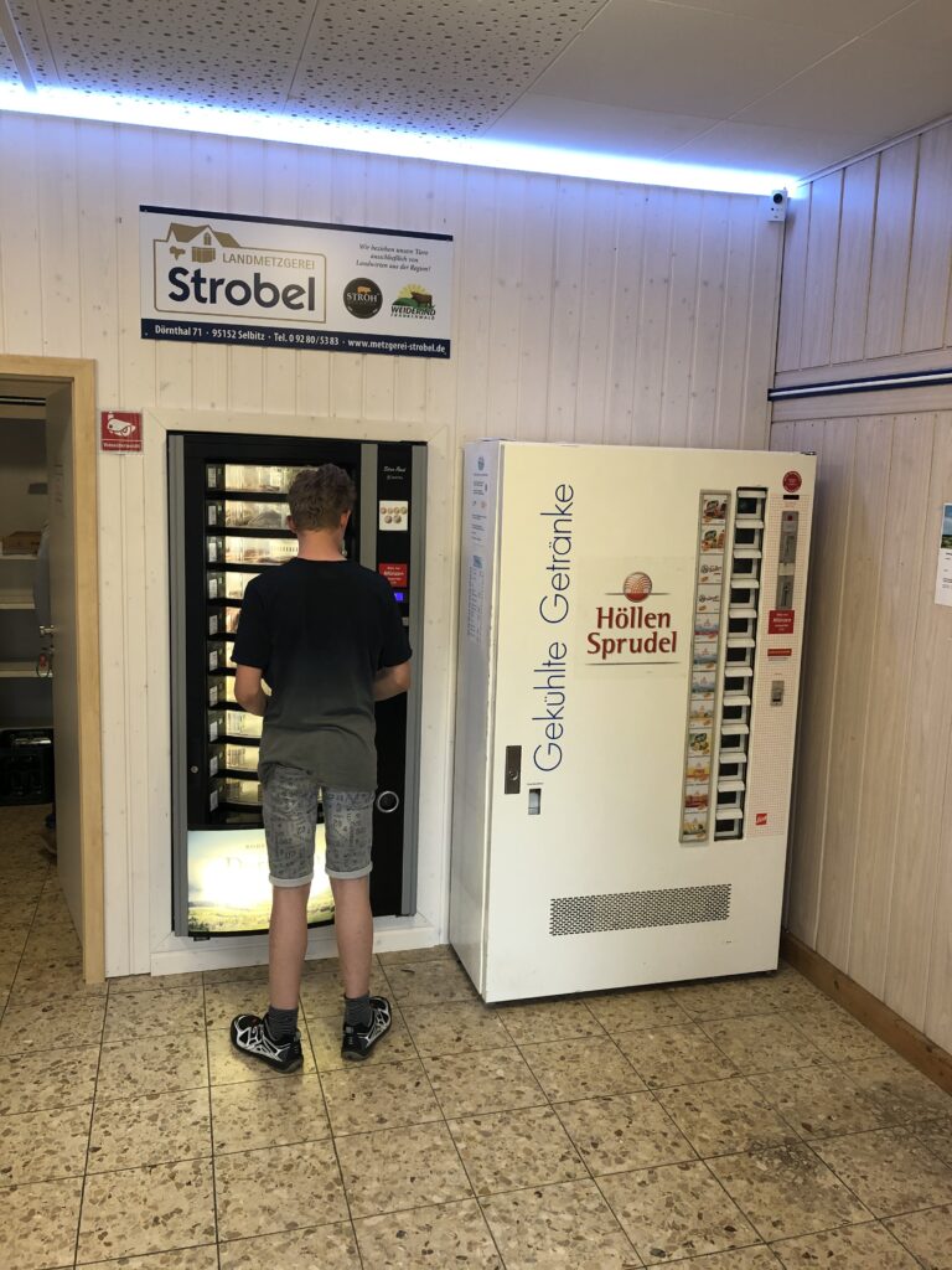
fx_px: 1027
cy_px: 635
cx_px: 476
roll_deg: -1.7
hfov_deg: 49.7
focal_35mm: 28
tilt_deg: -7.4
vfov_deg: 63.4
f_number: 1.8
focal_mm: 3.99
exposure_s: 1/25
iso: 40
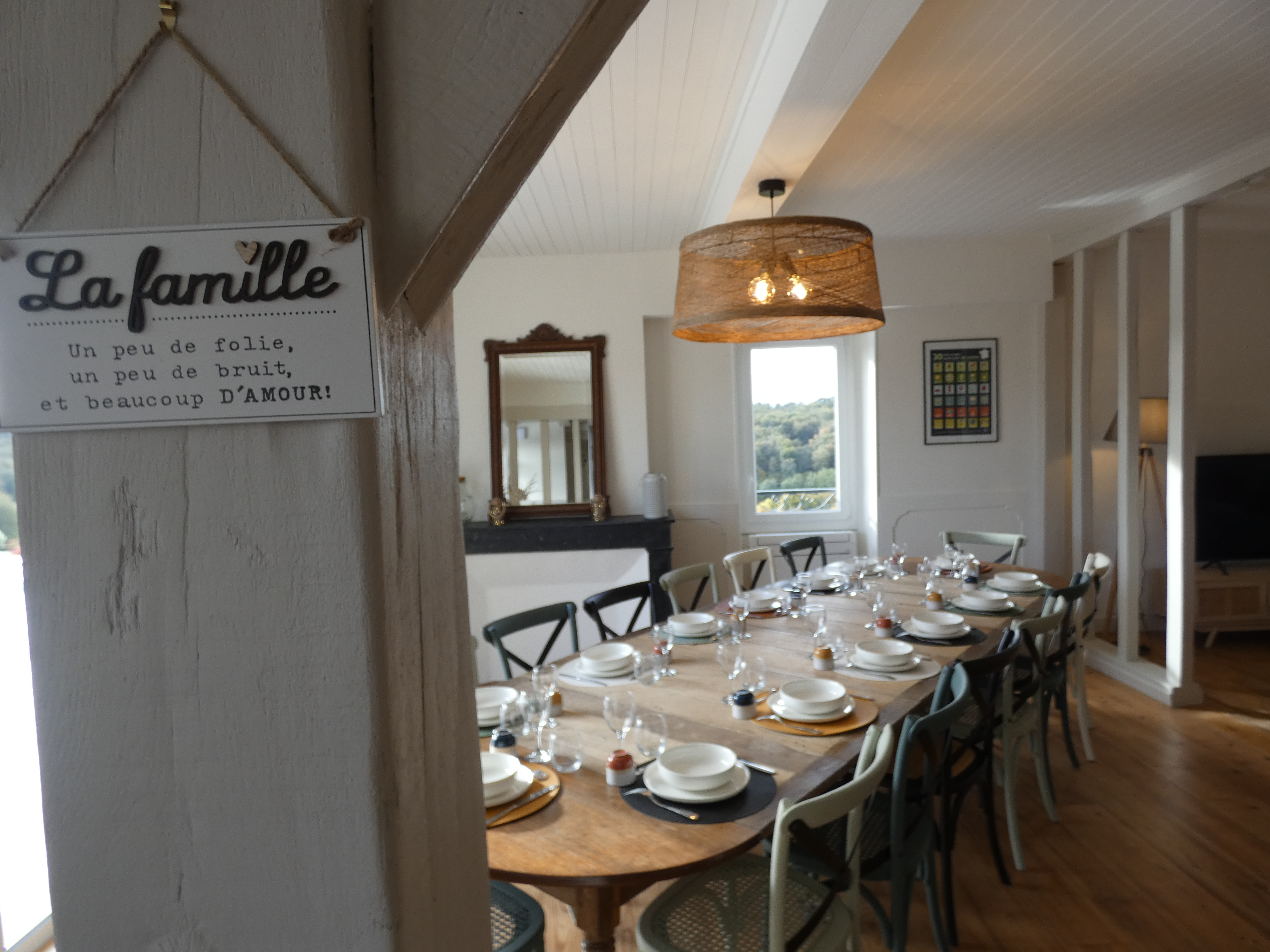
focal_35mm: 20
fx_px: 734
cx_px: 635
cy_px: 476
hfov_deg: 81.7
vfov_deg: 66.0
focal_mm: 3.6
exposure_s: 1/100
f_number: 2.8
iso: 80
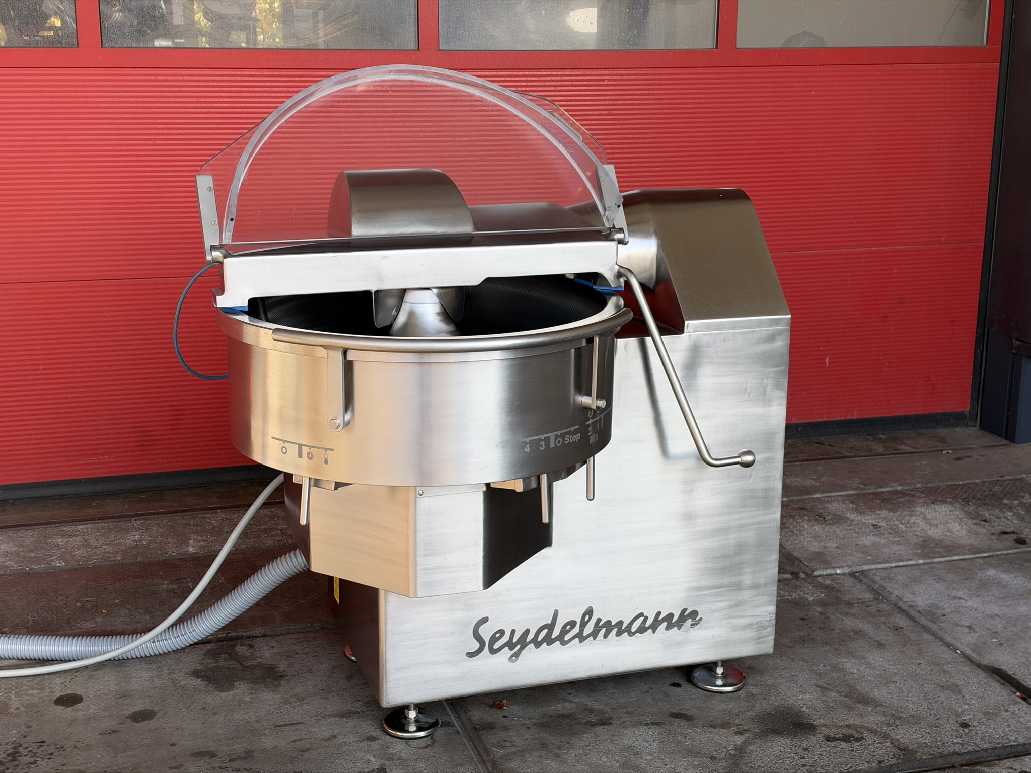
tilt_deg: -13.7
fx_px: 1430
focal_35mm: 48
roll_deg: -0.2
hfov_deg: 39.7
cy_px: 386
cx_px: 516
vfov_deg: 30.3
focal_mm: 6.93
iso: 64
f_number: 1.8
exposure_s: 1/563
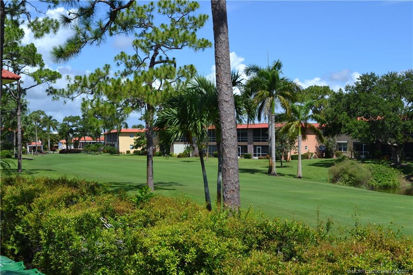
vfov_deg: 26.5
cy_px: 138
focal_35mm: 51
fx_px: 585
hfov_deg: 38.9
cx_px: 206
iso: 100
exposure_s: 1/250
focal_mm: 34
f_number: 8
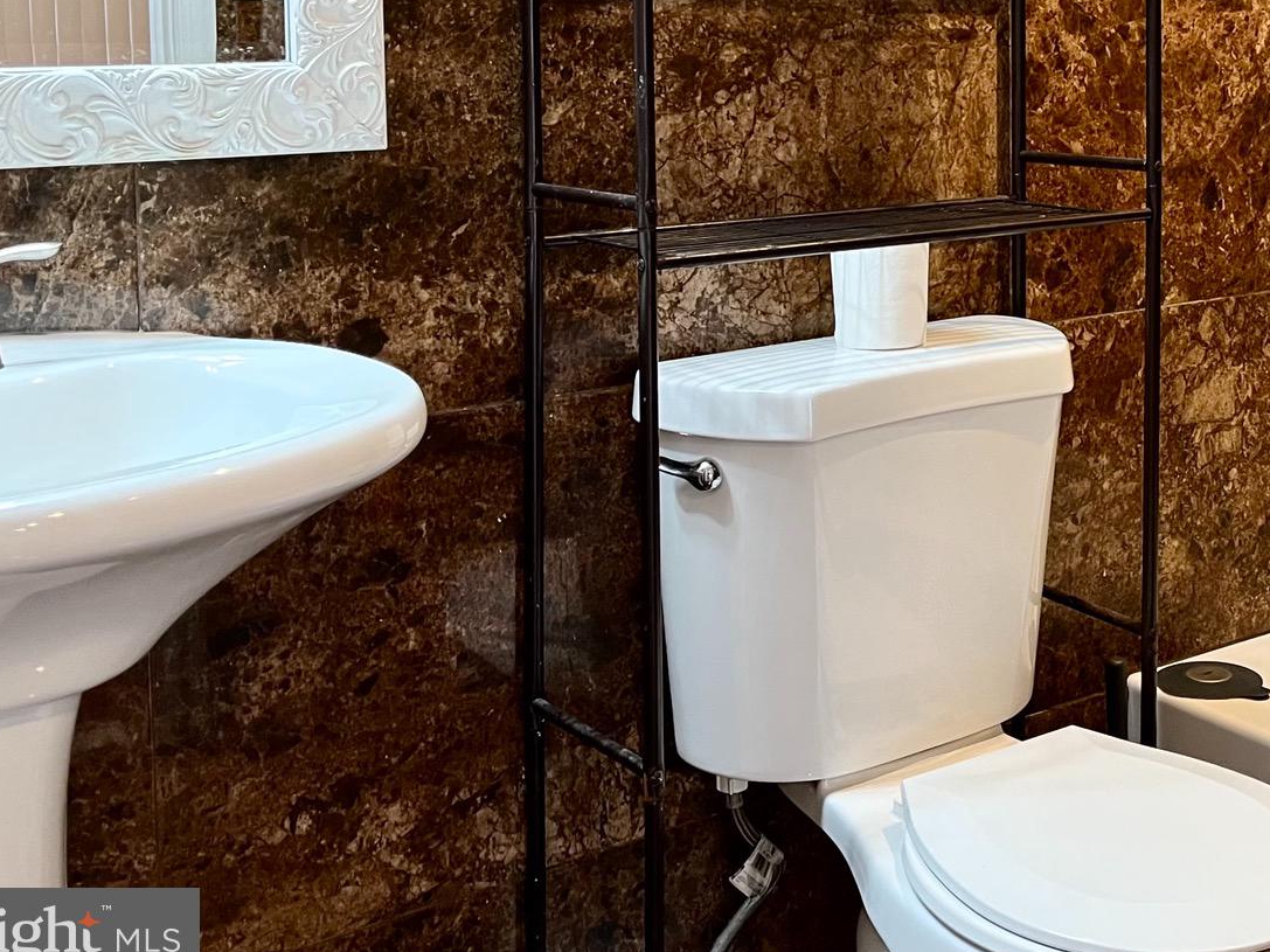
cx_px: 1104
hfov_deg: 36.8
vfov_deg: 28.5
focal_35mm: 49
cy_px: 86
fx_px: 1798
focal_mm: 5.1
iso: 320
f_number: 1.6
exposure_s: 1/60
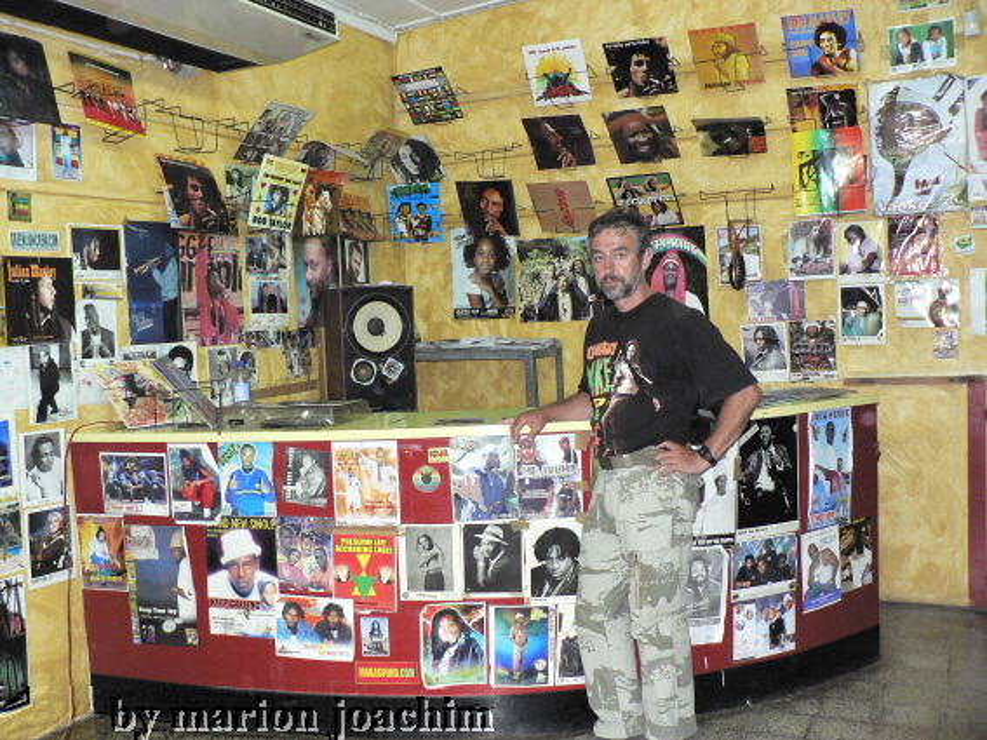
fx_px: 998
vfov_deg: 40.7
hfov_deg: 52.6
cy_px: 370
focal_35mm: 35
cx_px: 494
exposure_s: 1/60
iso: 400
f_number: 2.8
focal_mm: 6
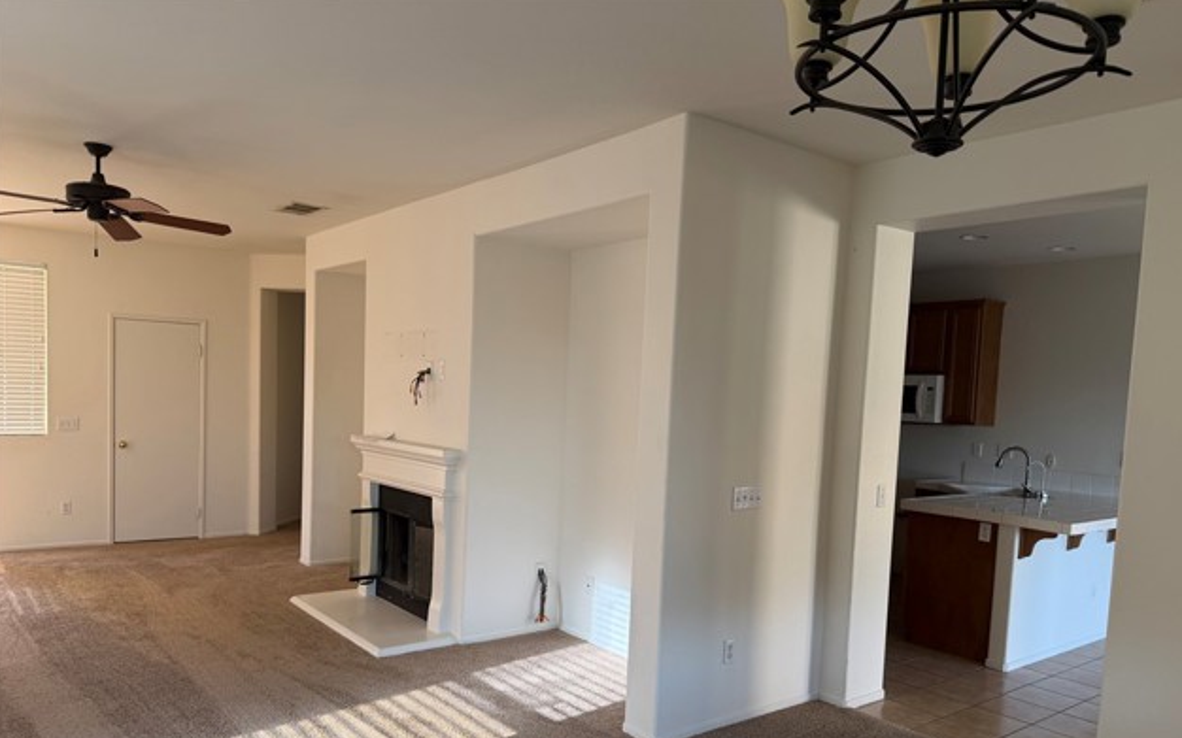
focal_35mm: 26
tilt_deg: -2.4
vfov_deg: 47.3
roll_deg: -3.2
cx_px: 597
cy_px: 445
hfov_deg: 70.4
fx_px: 837
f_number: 1.78
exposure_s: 1/121
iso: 100
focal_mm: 6.76
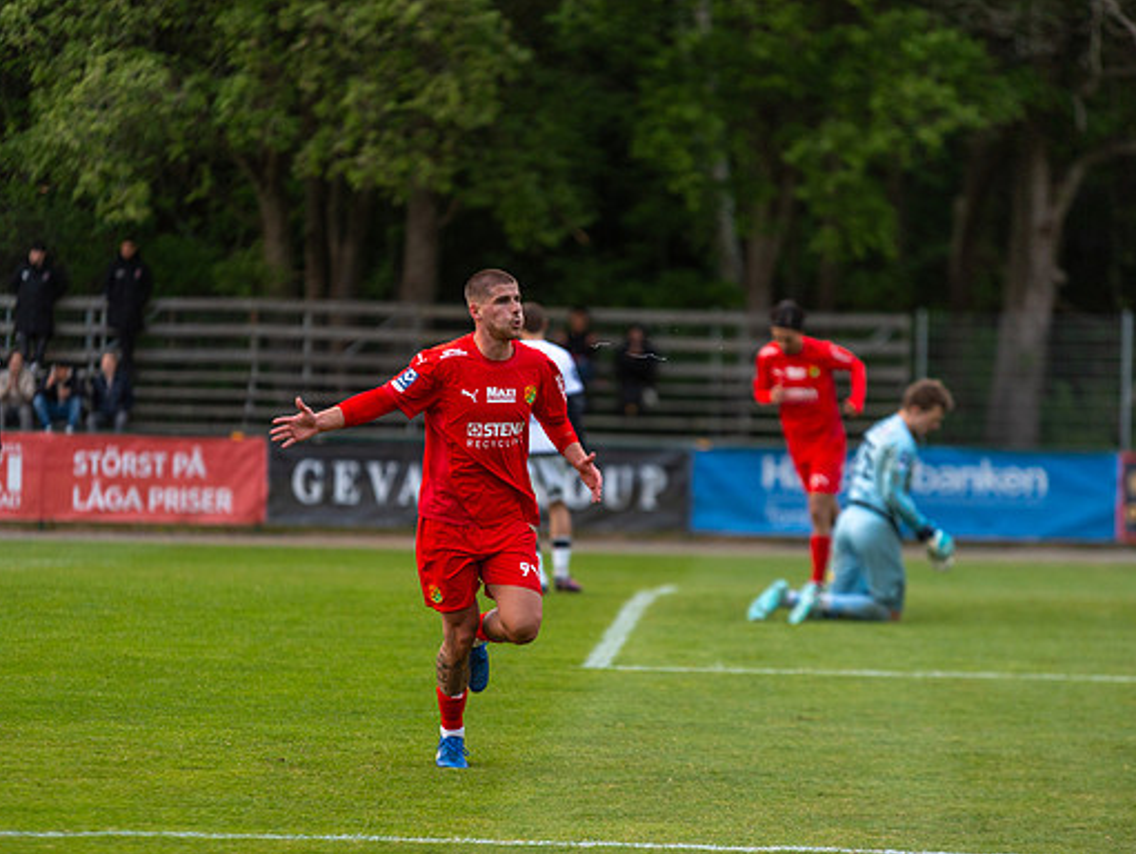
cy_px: 427
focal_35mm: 218
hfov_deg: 9.1
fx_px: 7159
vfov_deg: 6.8
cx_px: 505
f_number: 3.2
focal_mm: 200
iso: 1400
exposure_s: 1/800
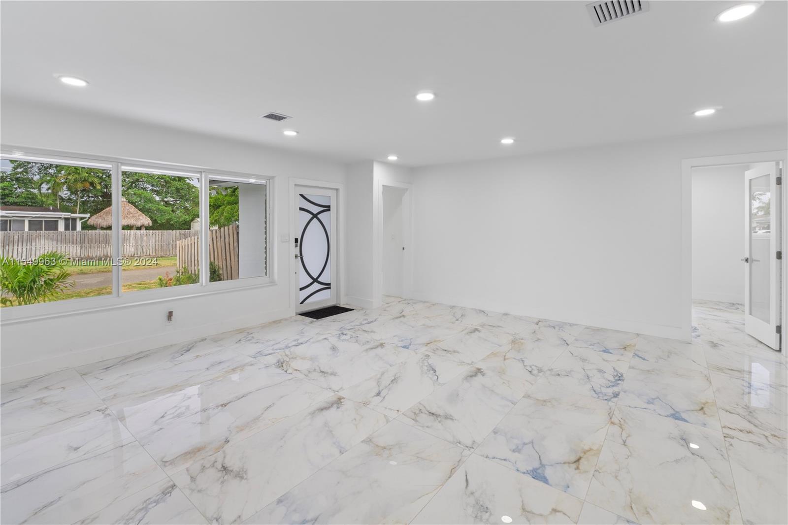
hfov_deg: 98.2
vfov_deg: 75.1
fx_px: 341
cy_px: 262
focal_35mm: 16
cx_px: 394
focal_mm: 10.4
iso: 100
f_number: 10
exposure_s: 1/3
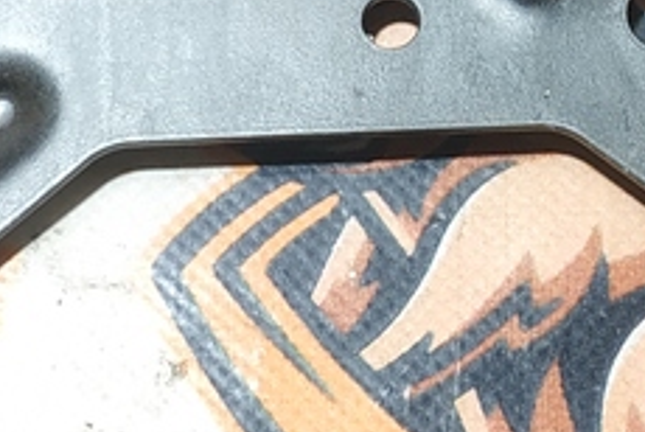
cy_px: -213
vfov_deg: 10.2
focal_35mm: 130
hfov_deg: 15.7
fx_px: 2332
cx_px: 508
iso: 160
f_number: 1.9
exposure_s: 1/50
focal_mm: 3.94
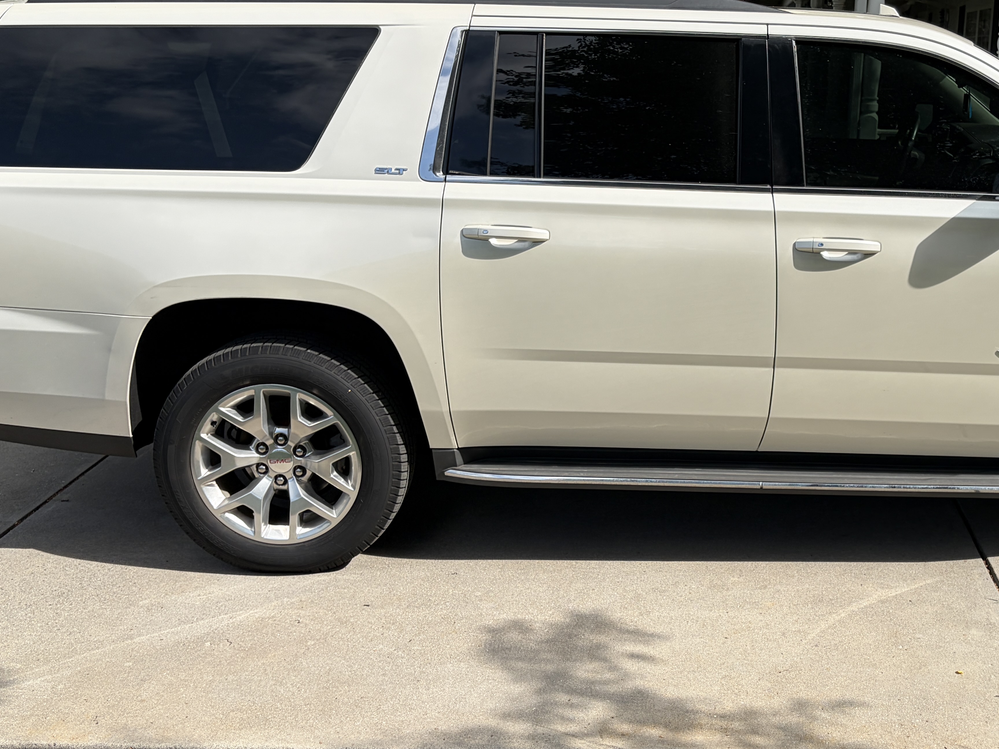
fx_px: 1241
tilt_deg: -12.7
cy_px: 346
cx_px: 692
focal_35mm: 43
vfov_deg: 33.6
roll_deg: -1.4
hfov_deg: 43.0
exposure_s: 1/3279
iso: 50
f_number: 1.6
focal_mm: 5.96
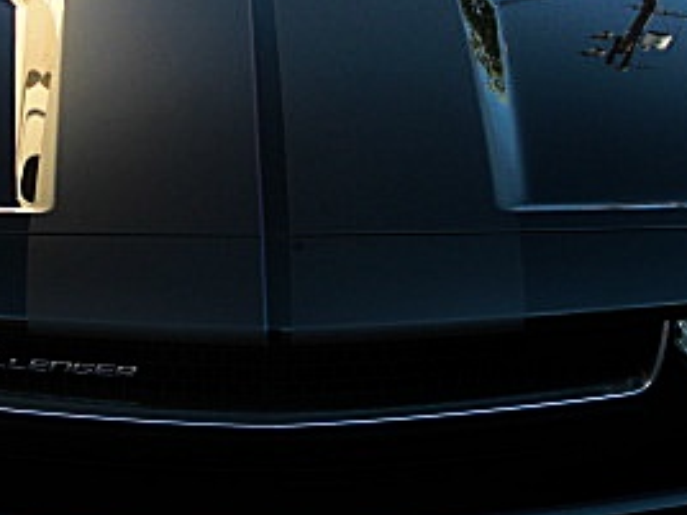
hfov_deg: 22.7
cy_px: 174
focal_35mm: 86
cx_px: 274
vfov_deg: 17.1
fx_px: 1707
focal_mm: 6.3
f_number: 2.8
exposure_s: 1/125
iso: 50
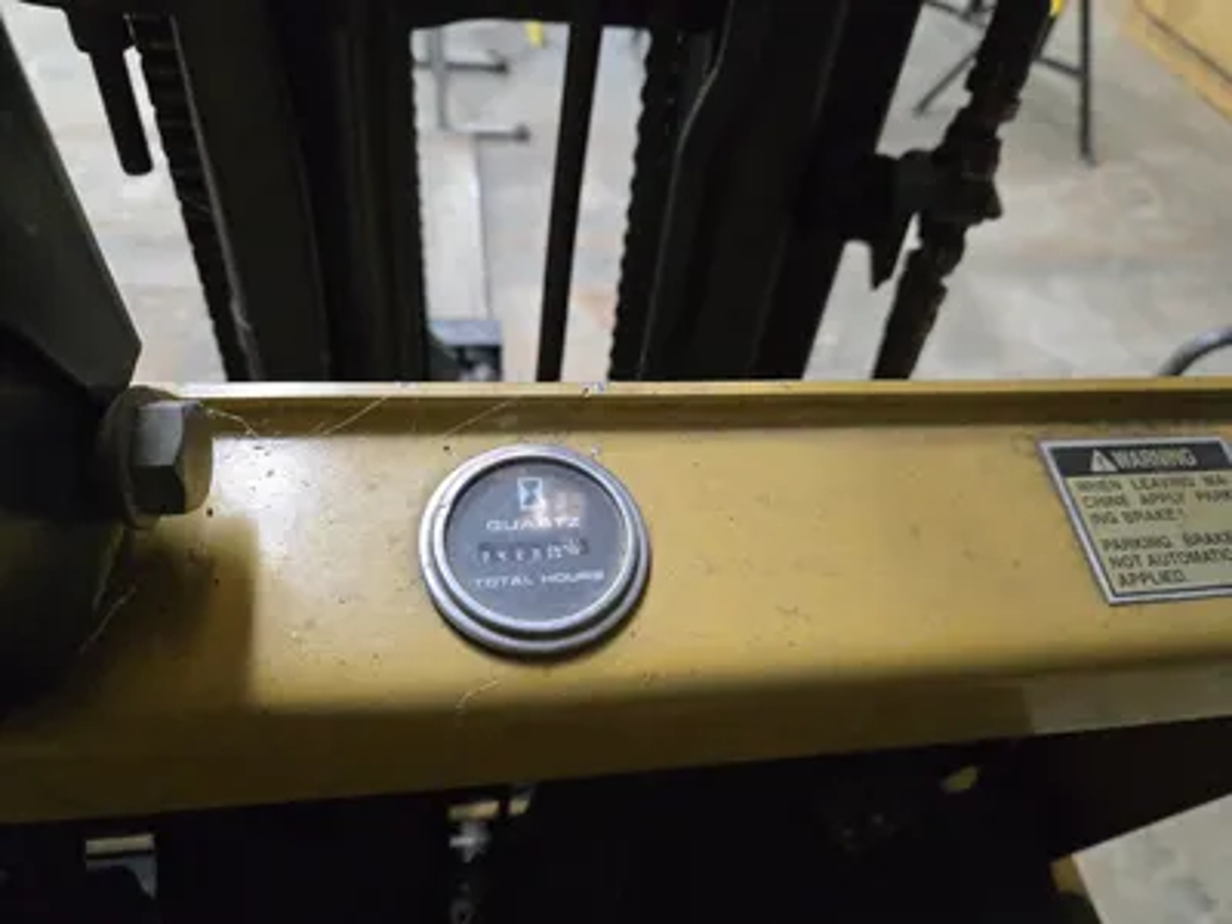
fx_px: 819
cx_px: 616
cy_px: 462
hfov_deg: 73.9
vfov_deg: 58.9
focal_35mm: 23
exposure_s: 1/120
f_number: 1.8
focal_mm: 5.4
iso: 1000
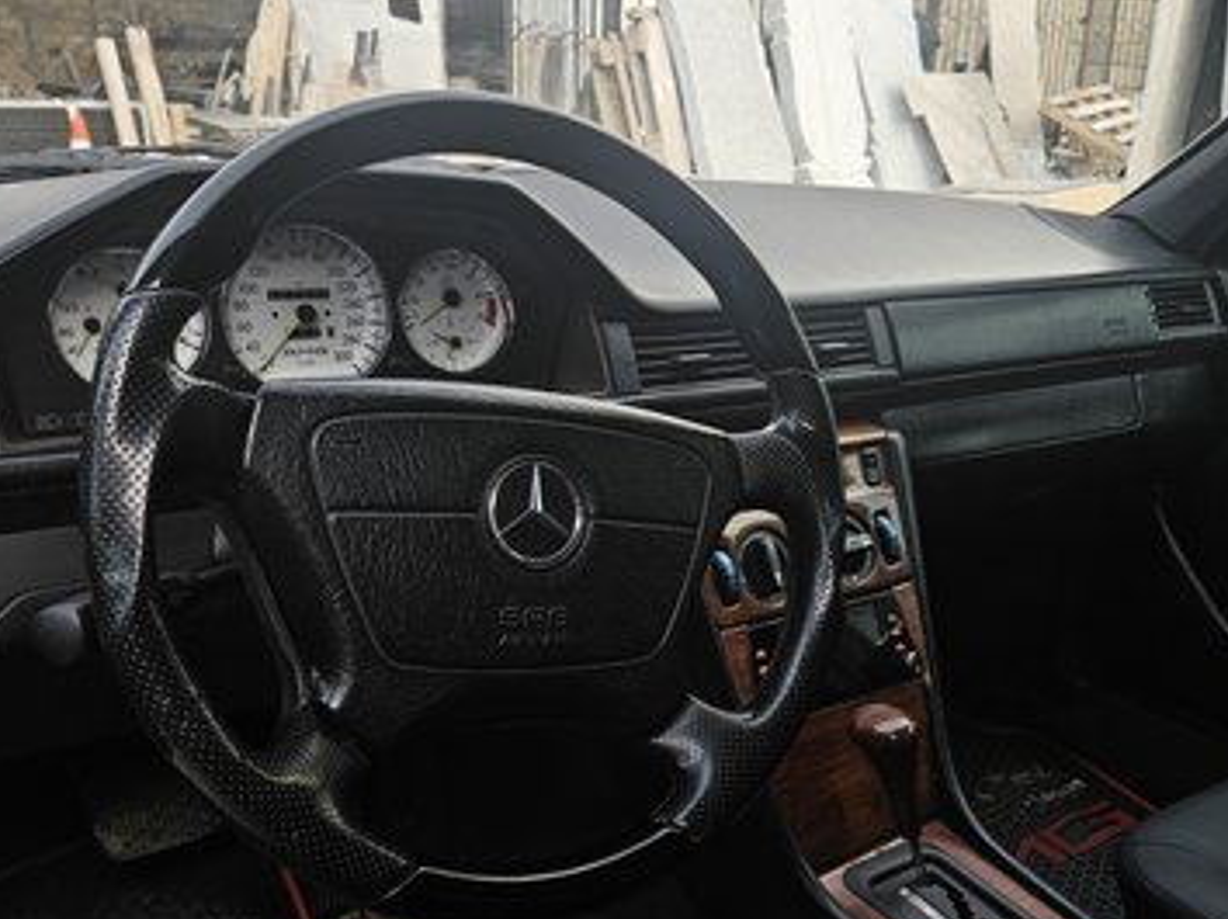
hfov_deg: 67.2
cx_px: 676
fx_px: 922
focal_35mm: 26
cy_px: 486
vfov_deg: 53.0
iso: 50
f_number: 1.8
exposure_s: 1/100
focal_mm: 5.4
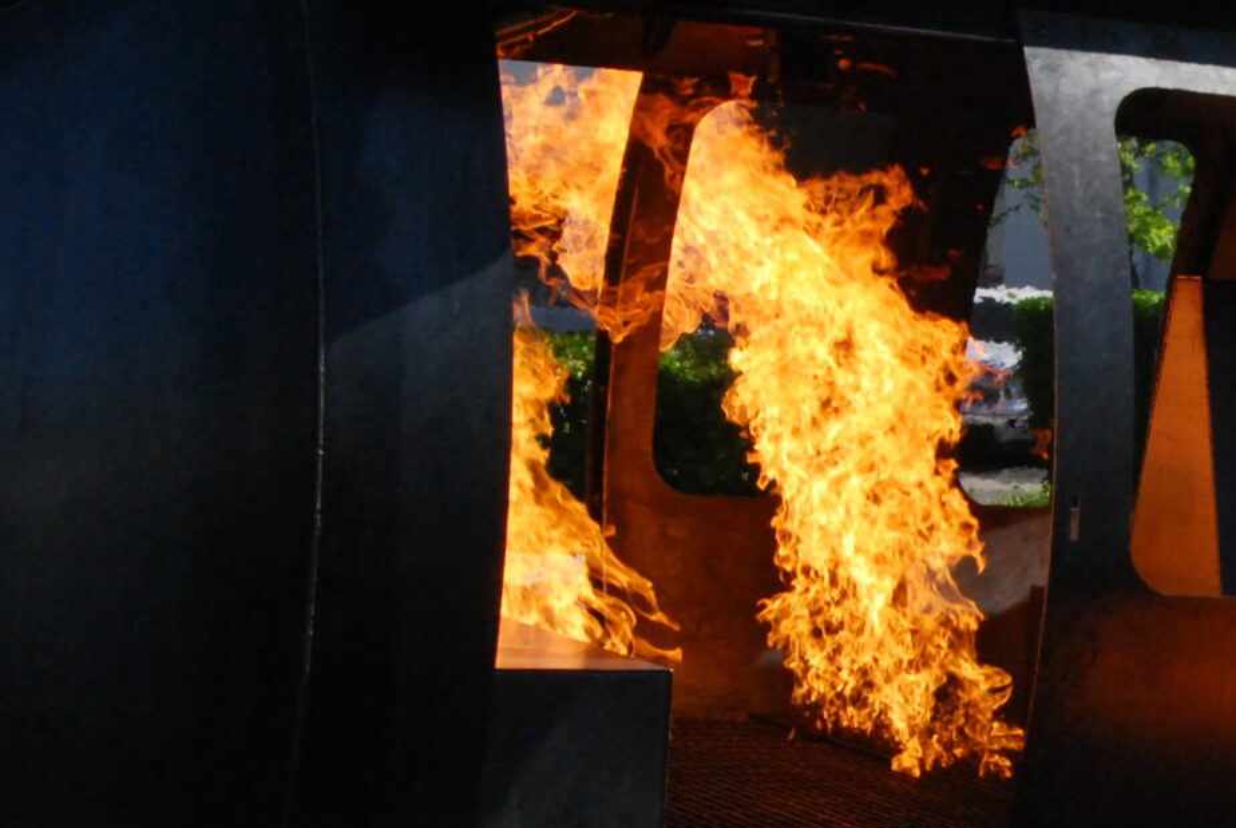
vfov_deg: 12.7
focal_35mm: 108
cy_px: 547
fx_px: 3713
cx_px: 1498
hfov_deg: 17.9
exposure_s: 1/640
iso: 800
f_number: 13
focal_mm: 26
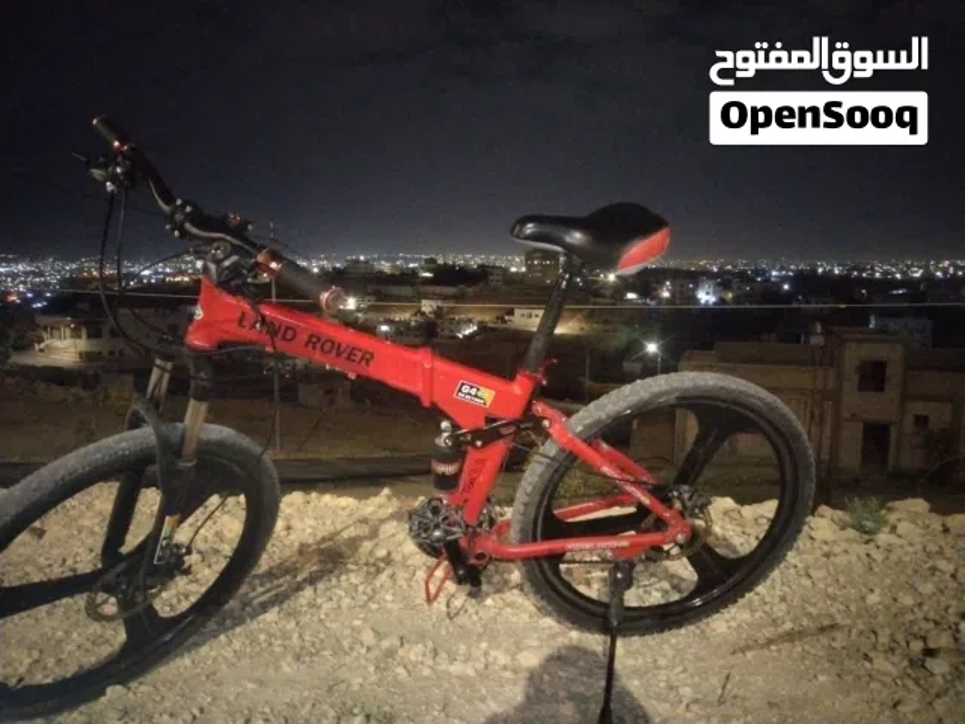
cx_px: 482
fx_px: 725
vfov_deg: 53.1
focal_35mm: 26
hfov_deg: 67.3
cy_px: 362
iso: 6041
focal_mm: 4.75
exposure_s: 1/16.7
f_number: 1.8
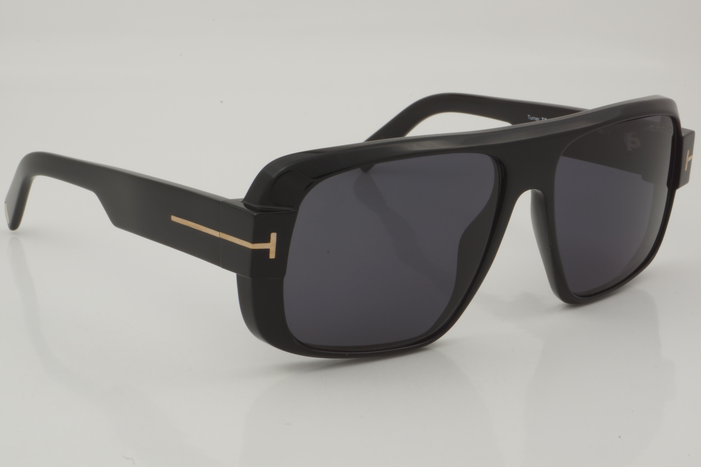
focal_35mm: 75
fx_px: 1460
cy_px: 234
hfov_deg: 27.0
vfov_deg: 18.2
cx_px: 350
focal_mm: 50
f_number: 32
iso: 100
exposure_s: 1/3
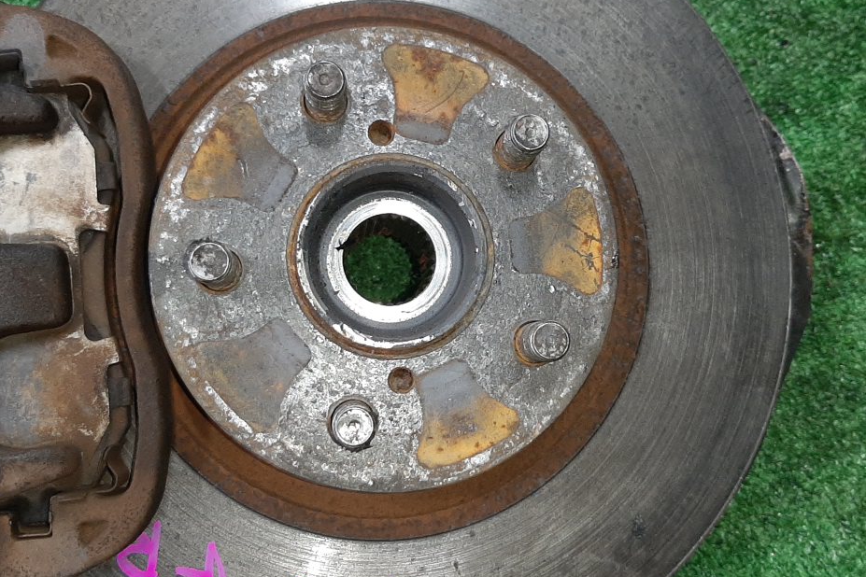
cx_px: 447
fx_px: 1010
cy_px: 269
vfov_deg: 31.9
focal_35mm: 42
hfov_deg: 46.4
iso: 169
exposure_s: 1/50
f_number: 1.7
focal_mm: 3.93
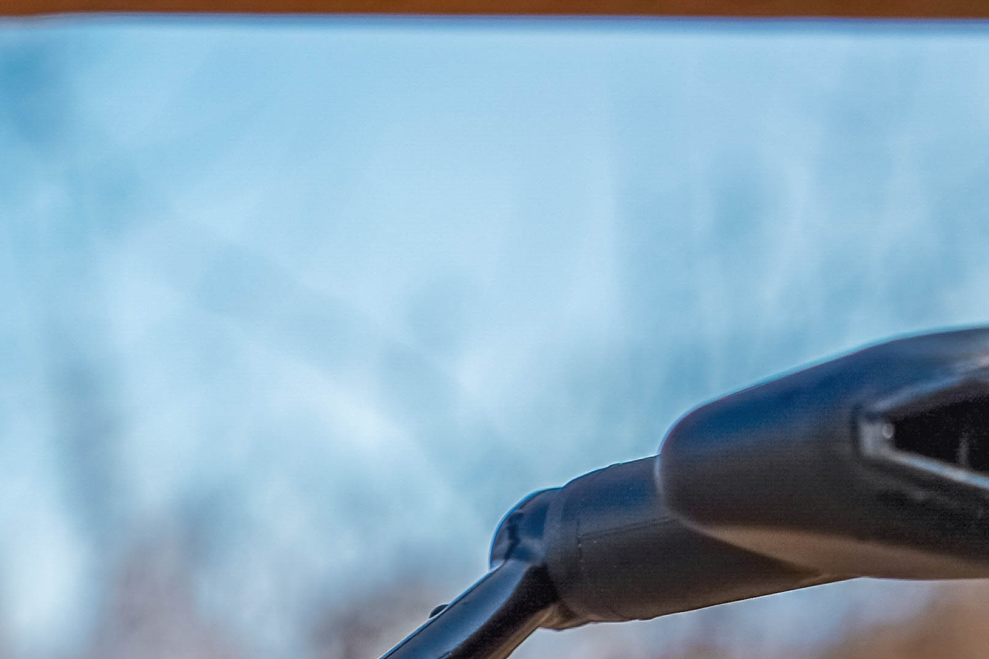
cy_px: 1146
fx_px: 3543
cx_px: -785
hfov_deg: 14.1
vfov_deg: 10.1
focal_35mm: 129
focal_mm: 35
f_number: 5
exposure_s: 1/500
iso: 100
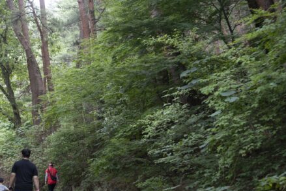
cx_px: -42
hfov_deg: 22.6
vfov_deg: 16.3
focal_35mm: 84
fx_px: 668
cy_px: 97
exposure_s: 1/160
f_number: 5
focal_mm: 36
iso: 1000
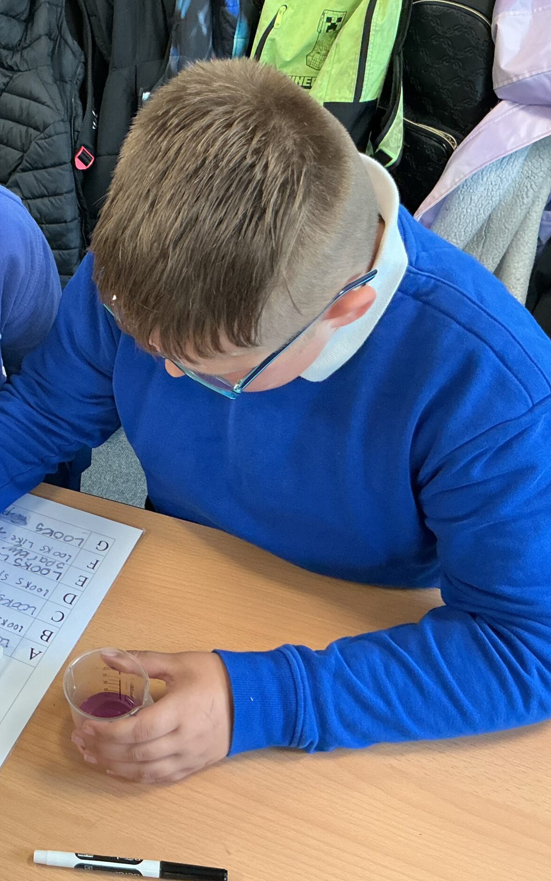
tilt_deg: -42.3
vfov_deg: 47.2
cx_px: 18
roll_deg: +7.9
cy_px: 442
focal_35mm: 42
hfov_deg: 28.9
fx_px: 1009
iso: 250
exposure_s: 1/60
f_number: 1.8
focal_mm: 3
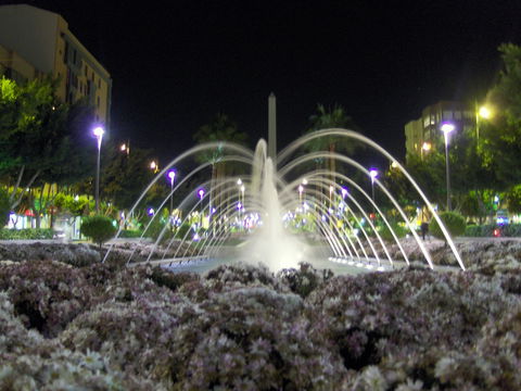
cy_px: 196
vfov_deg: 40.7
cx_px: 260
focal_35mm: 35
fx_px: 527
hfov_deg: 52.6
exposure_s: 1.16
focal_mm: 7.5
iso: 100
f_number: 2.8
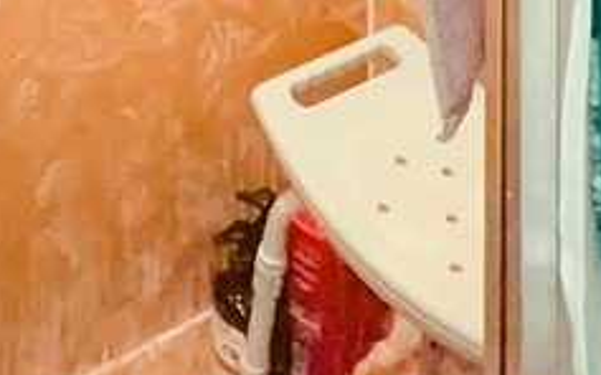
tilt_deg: +0.5
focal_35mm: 64
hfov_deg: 31.8
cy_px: -570
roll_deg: +1.0
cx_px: 223
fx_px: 1048
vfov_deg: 13.5
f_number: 2.2
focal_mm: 2.2
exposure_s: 1/60
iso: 1000
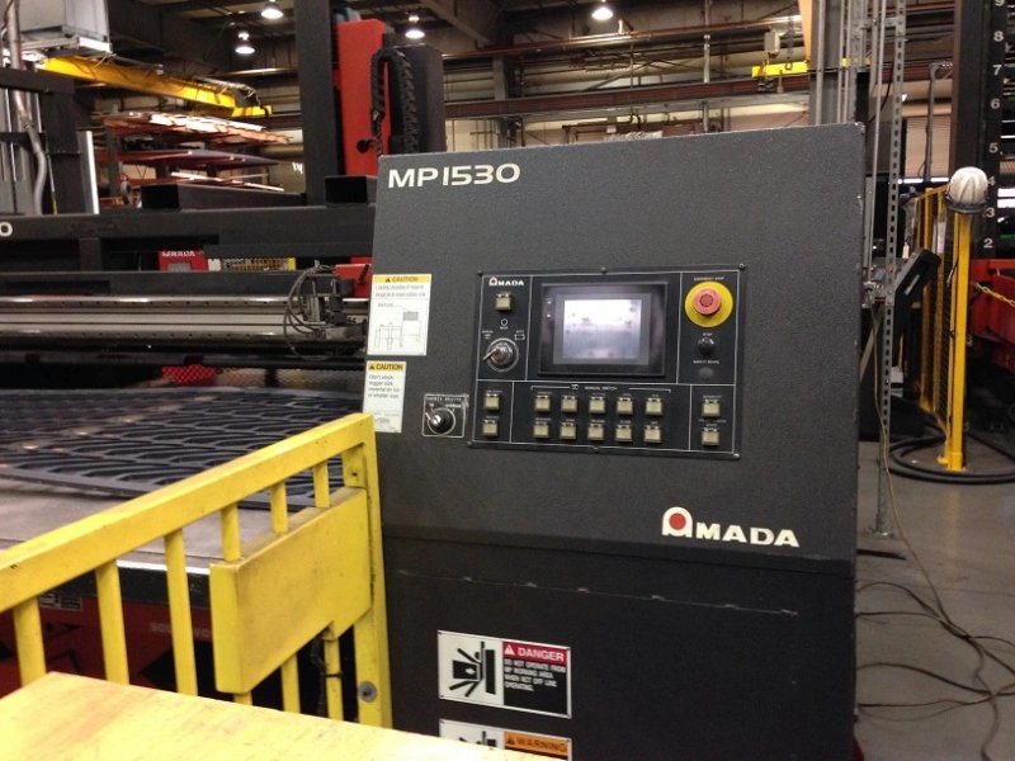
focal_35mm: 33
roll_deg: +0.6
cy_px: 380
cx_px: 508
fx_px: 968
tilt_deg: -9.7
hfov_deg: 55.4
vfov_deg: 42.9
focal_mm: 4.12
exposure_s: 1/20
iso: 250
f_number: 2.4
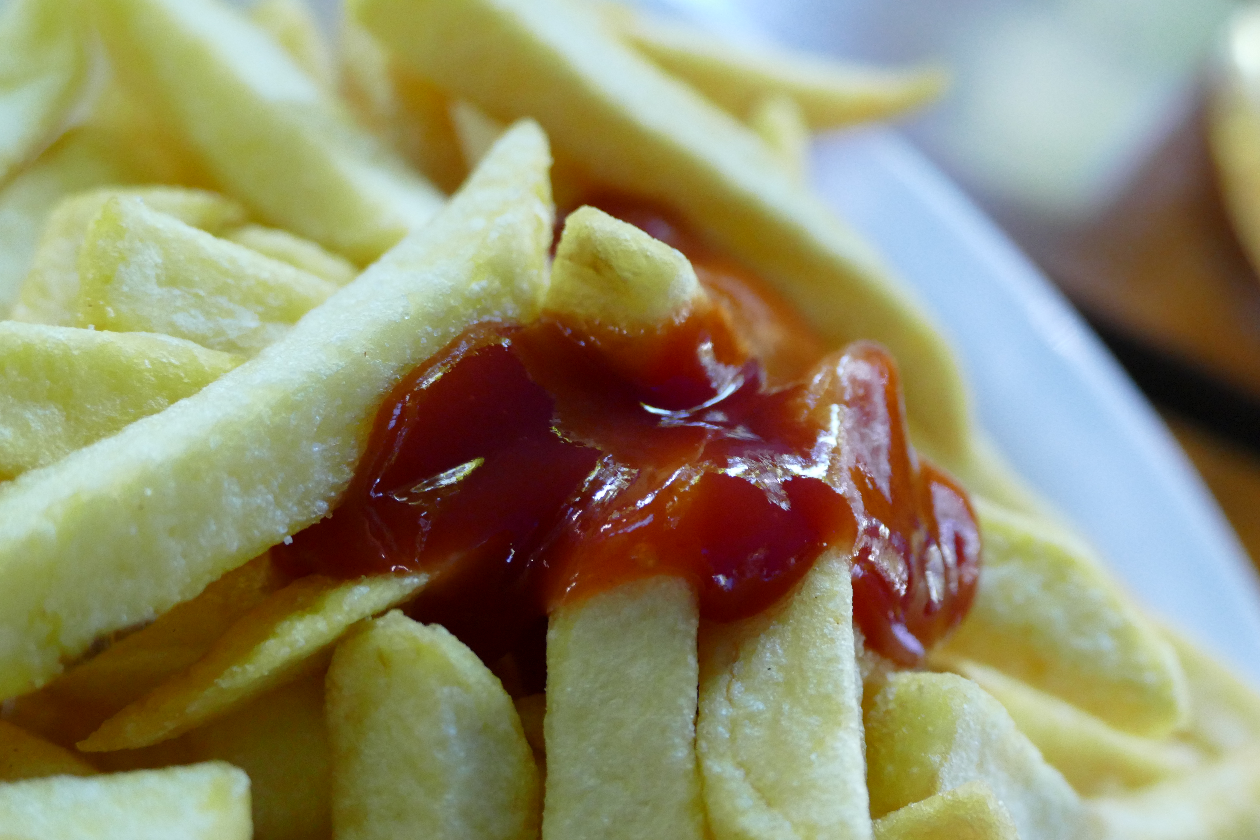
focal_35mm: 74
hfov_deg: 27.3
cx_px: 630
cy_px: 420
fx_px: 2590
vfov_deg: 18.4
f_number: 3.7
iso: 1600
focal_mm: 26.91
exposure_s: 1/60
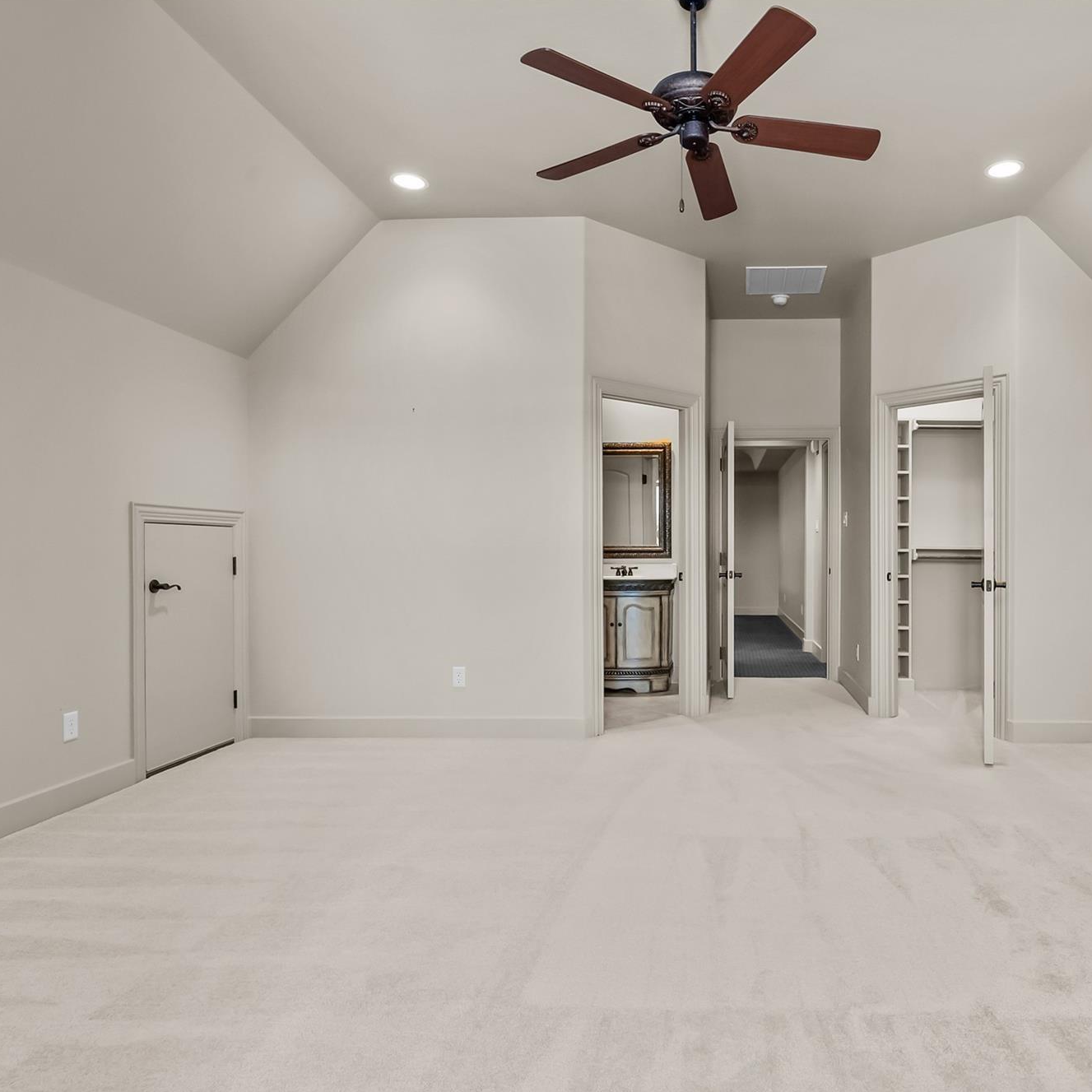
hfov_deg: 70.8
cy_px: 557
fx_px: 749
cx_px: 694
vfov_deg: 72.1
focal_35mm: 21
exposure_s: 1.6
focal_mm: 16
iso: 640
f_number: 8
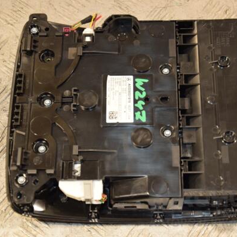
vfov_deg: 21.4
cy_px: 118
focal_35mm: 81
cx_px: 138
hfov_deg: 21.4
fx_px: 627
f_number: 4.8
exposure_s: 1/125
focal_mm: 42
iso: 800
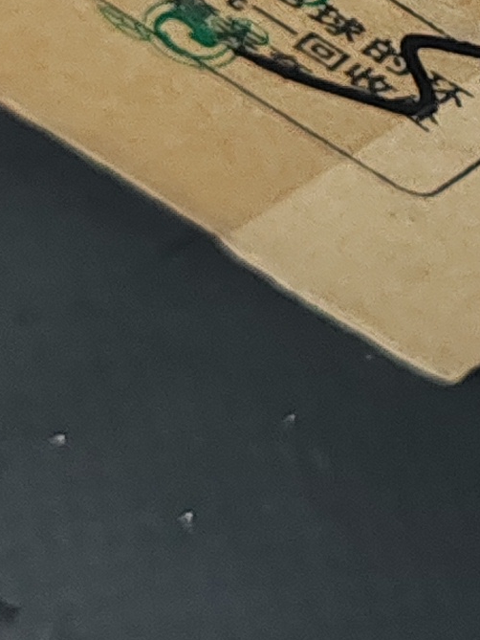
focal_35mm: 164
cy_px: -121
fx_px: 3031
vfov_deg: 11.8
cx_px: 686
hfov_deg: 8.9
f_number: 1.9
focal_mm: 6.12
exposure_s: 1/100
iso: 640
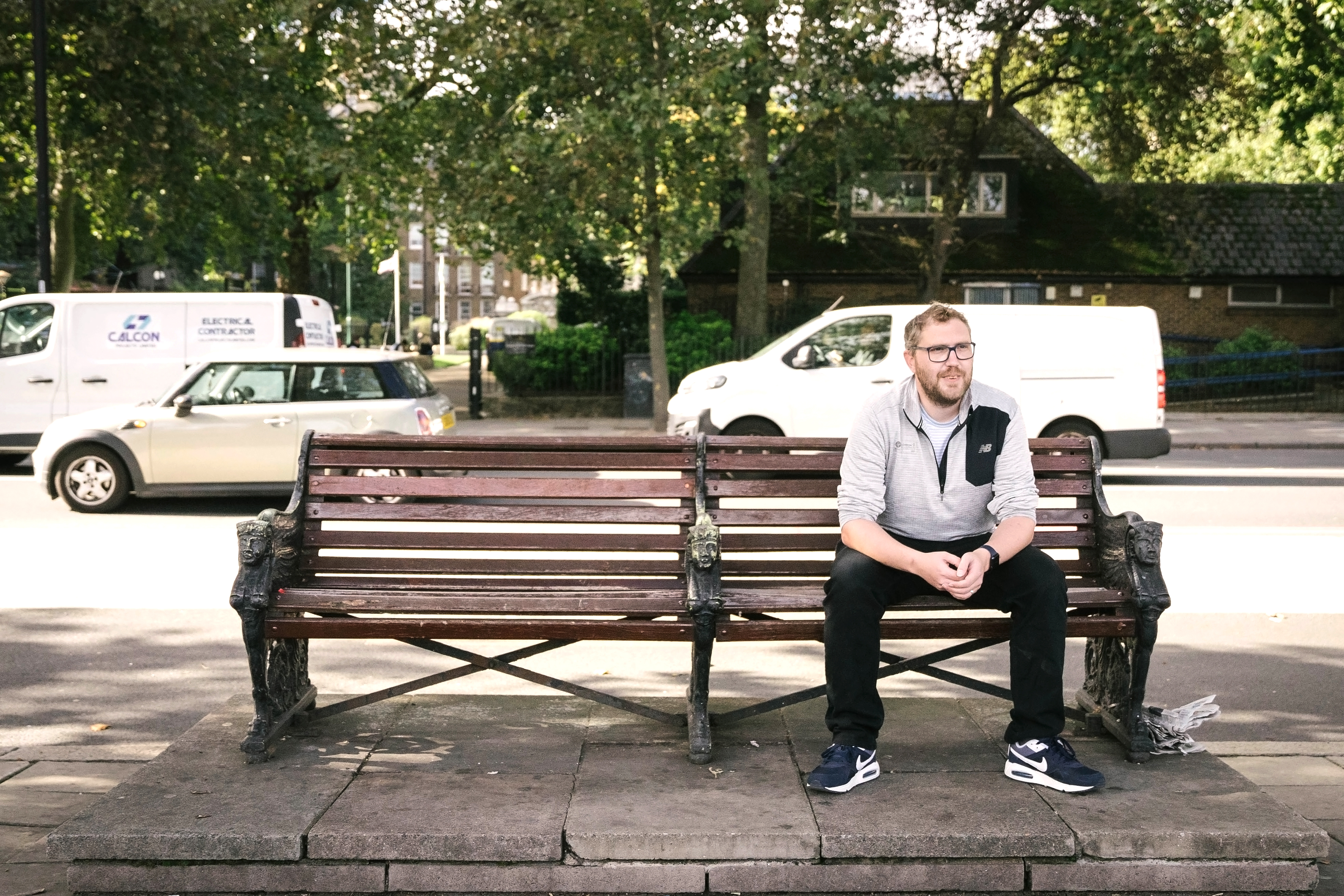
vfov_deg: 34.2
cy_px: 448
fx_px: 1456
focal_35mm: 39
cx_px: 672
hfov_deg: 49.6
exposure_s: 1/4000
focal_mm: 26.6
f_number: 2.8
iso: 1250
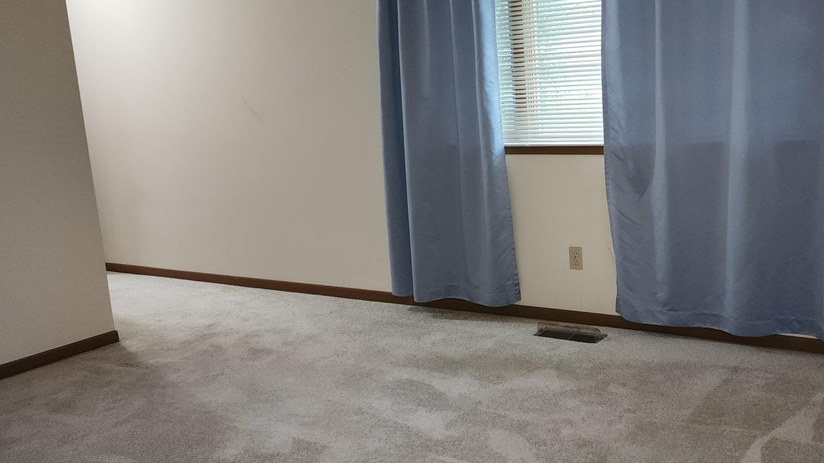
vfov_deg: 31.2
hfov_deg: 52.0
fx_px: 830
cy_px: 226
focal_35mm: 38
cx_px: 537
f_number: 1.8
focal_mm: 6.4
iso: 160
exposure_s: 1/9.99
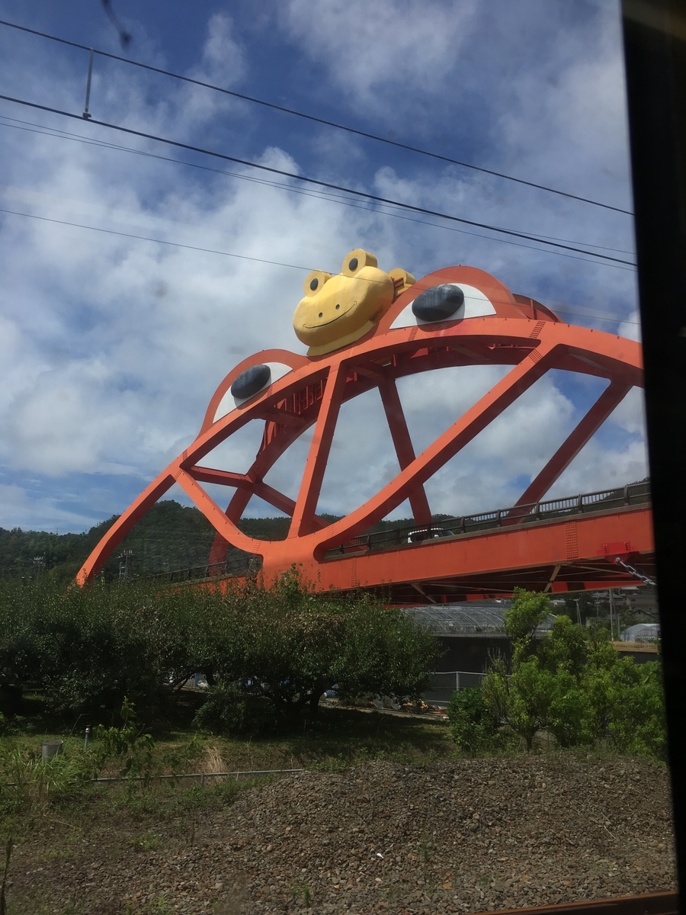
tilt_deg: +11.5
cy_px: 458
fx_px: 766
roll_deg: -1.6
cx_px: 343
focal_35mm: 29
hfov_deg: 48.2
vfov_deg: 61.7
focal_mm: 4.15
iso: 25
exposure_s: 1/1148
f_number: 2.2
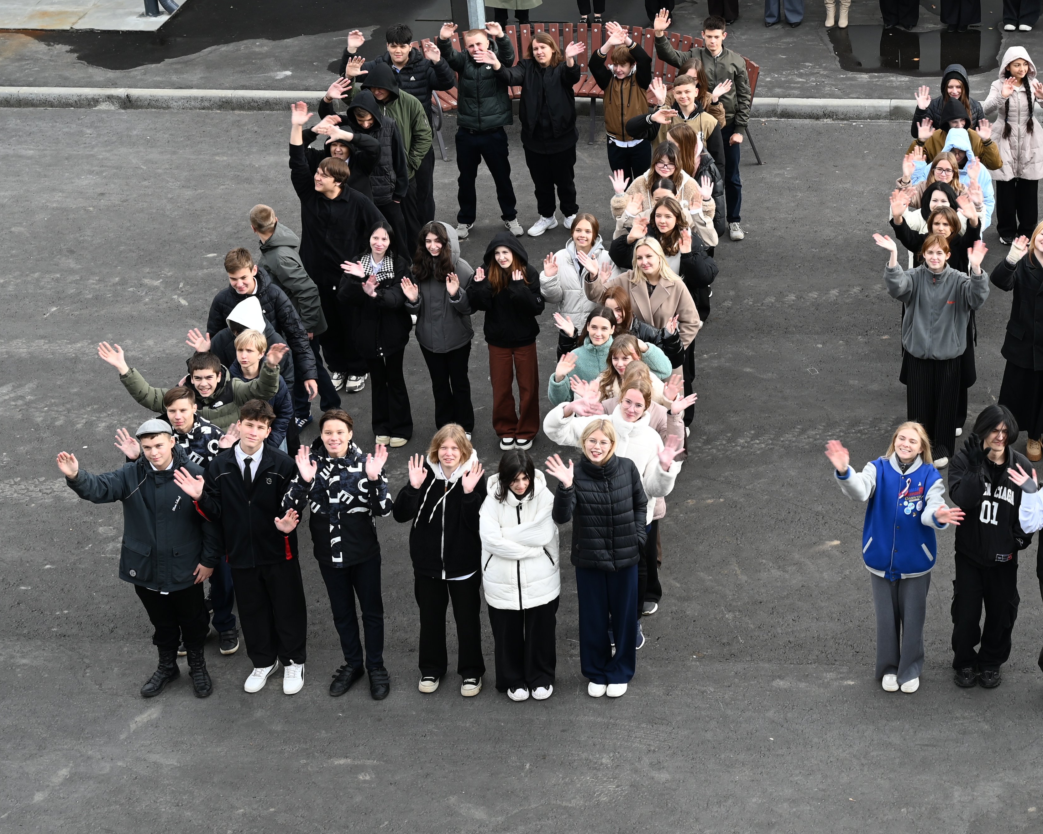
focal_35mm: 75
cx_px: 874
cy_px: 232
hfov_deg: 24.9
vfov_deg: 20.3
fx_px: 2315
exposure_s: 1/125
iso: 100
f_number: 5.6
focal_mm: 44
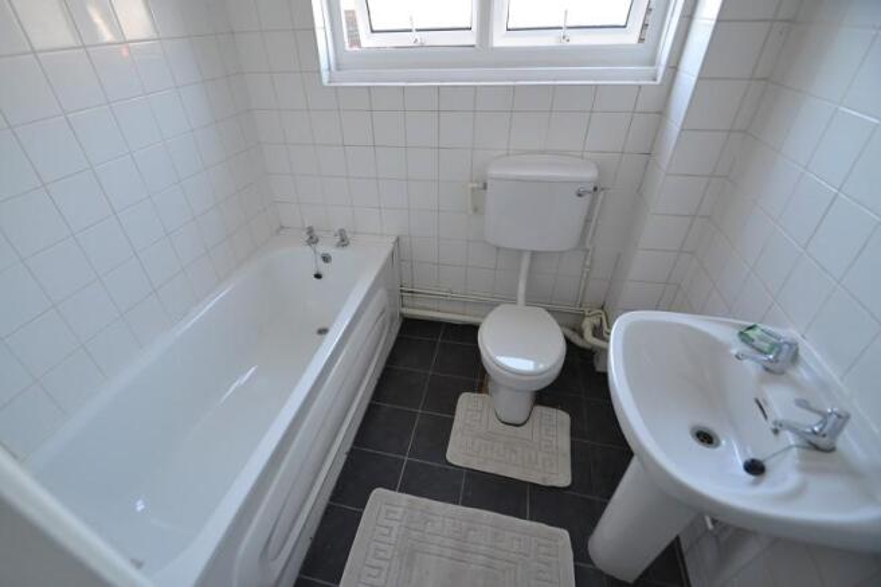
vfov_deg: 77.3
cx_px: 440
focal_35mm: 15
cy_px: 294
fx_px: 367
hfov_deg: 100.4
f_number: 3.5
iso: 560
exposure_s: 1/60
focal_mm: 10
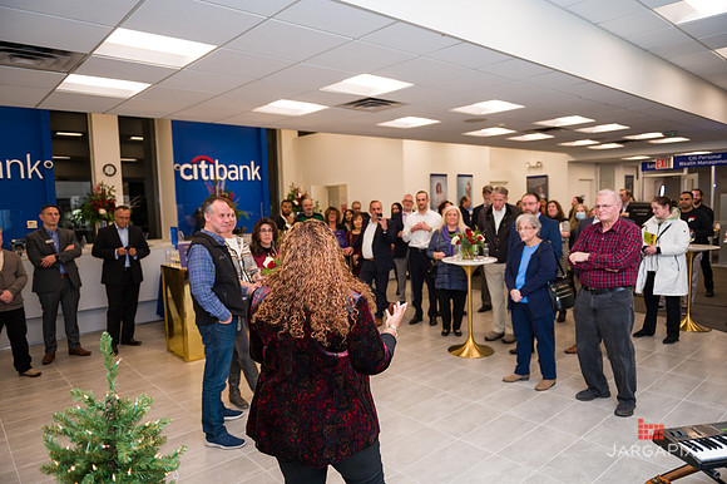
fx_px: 484
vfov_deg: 53.1
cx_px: 364
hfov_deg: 73.8
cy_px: 242
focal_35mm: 24
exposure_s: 1/200
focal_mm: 24
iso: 400
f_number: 3.2
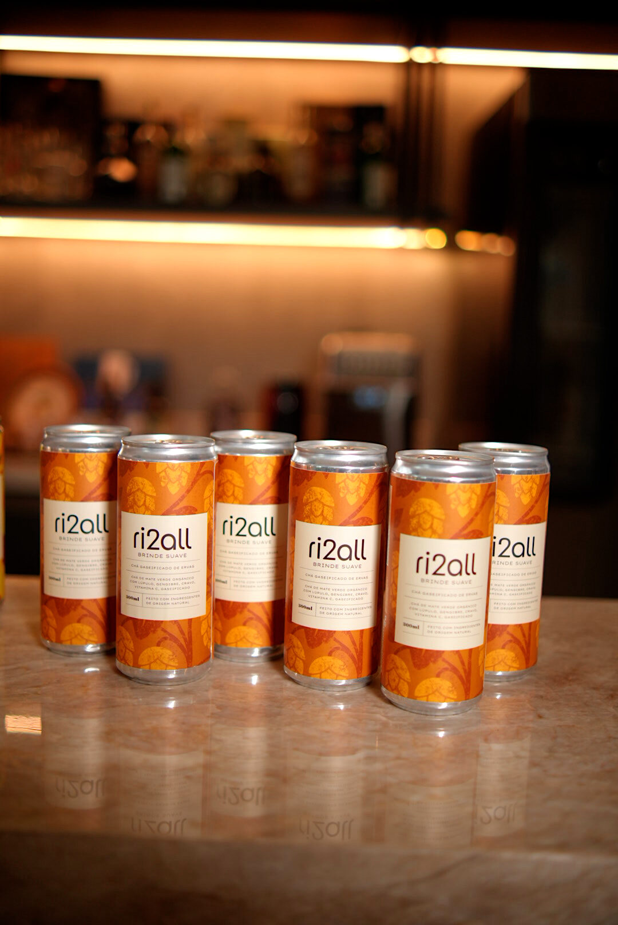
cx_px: 309
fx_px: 887
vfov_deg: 55.1
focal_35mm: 34
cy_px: 462
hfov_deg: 38.4
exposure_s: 1/160
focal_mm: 23
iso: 250
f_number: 1.4
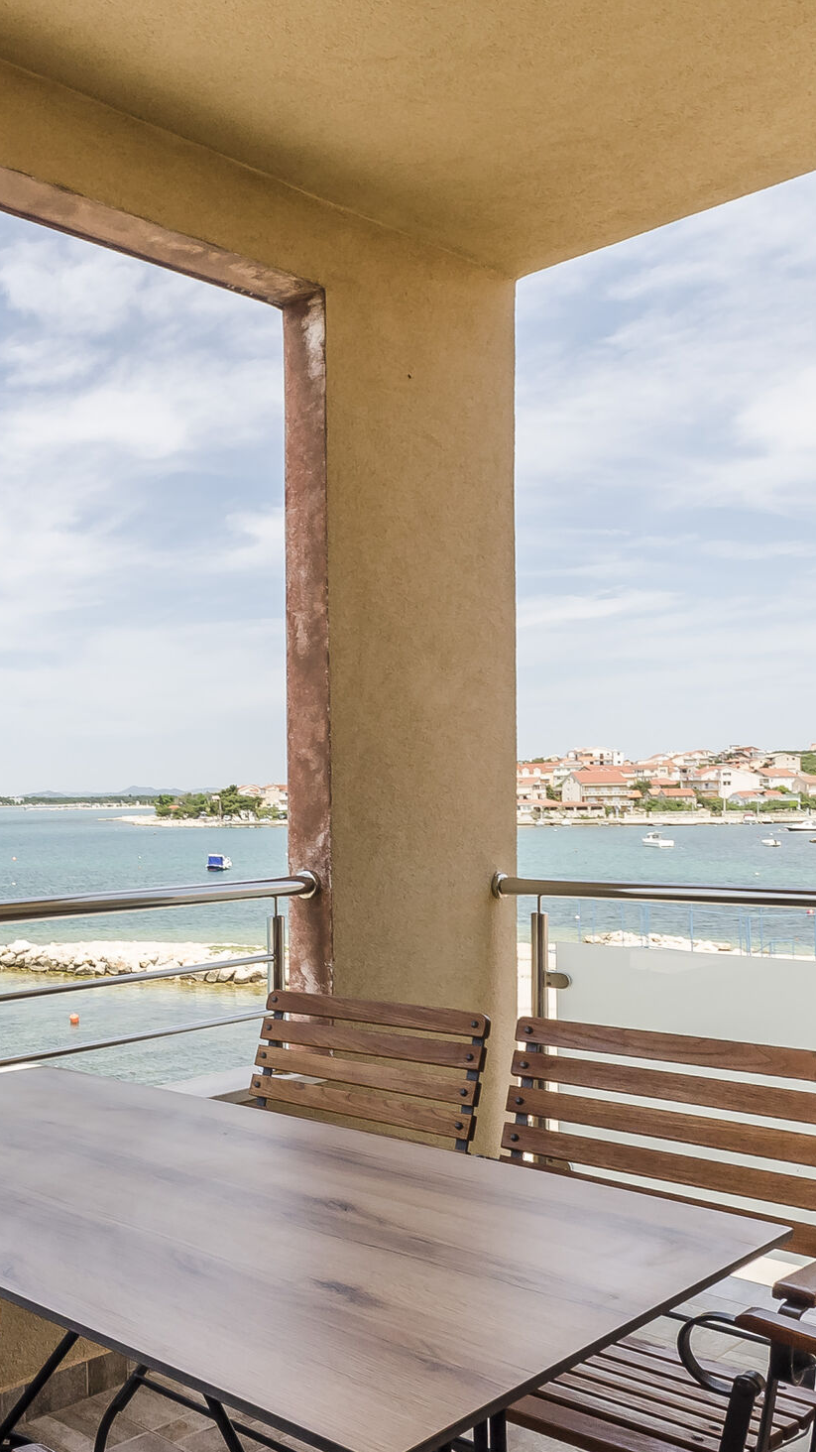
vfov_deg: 64.2
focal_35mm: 30
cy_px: 792
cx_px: -140
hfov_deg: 32.7
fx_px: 1155
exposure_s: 1/200
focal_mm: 10
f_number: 11
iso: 100
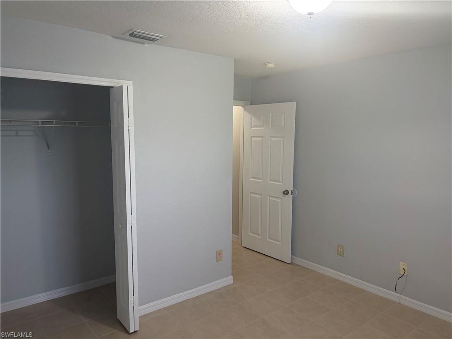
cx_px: 226
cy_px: 170
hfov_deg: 67.3
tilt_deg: -6.3
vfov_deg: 53.1
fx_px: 339
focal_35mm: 26
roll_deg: -0.4
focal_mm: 5.96
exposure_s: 1/60
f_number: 1.6
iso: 100
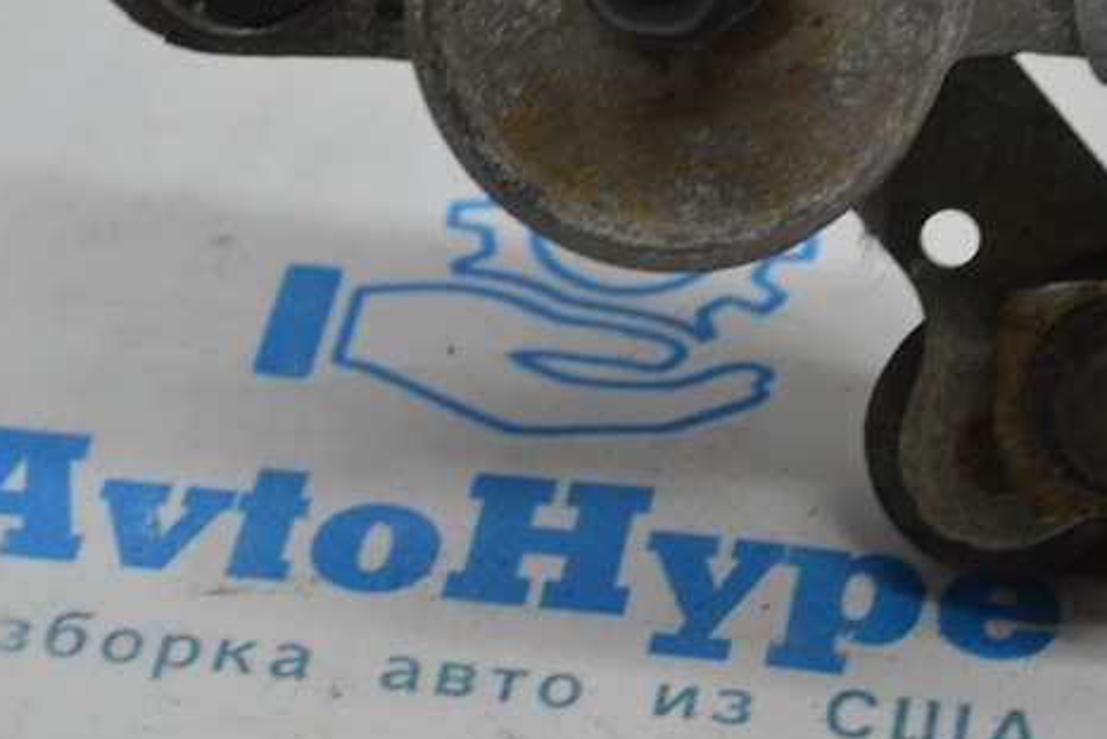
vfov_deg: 7.6
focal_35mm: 181
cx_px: 561
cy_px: 6
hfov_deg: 11.3
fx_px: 5570
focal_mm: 55
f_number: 5.6
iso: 400
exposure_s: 1/100
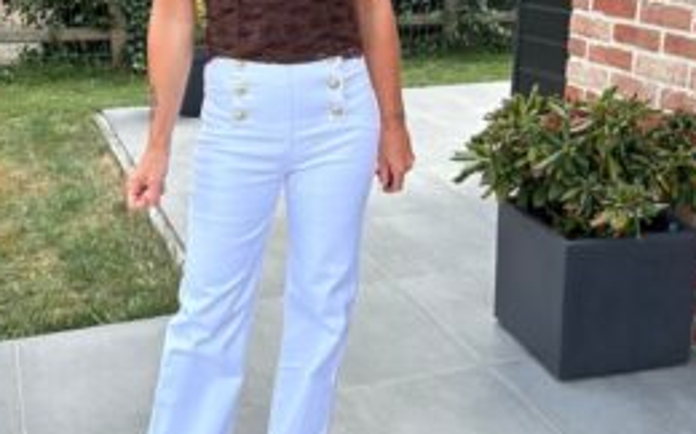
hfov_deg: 41.1
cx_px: 321
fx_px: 929
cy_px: 131
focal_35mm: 49
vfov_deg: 26.1
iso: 25
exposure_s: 1/575
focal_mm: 2.69
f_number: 1.9
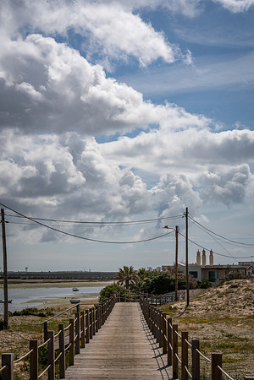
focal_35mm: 70
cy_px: 190
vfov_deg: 28.8
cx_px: 127
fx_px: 741
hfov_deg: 19.5
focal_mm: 70
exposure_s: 1/250
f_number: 22
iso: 100
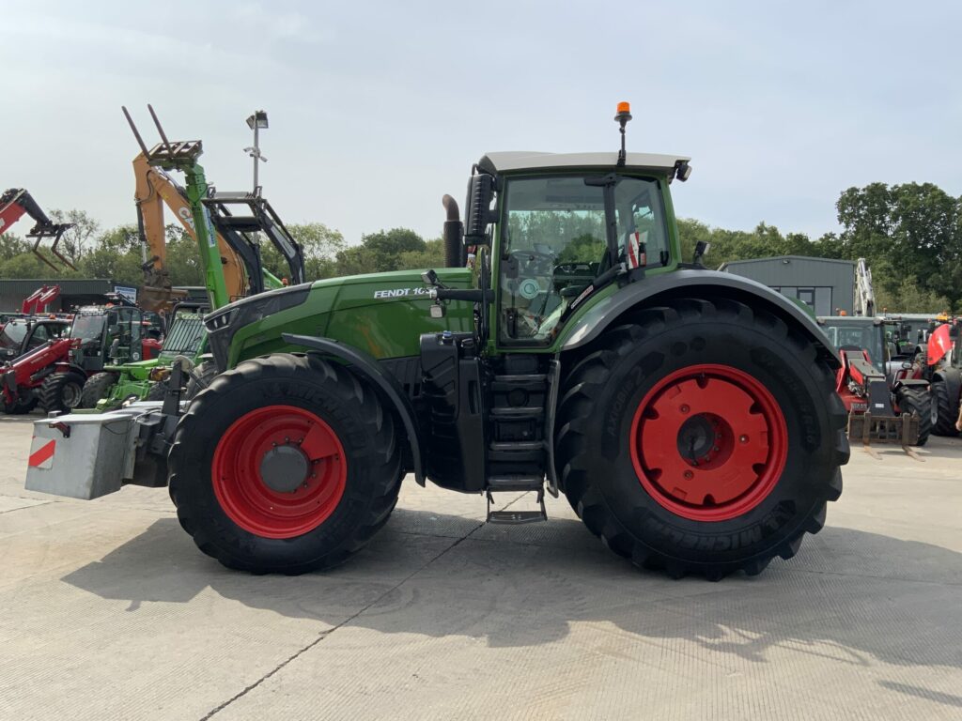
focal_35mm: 29
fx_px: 806
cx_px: 481
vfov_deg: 48.2
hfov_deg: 61.7
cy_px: 360
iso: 20
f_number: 1.8
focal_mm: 3
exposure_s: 1/2320
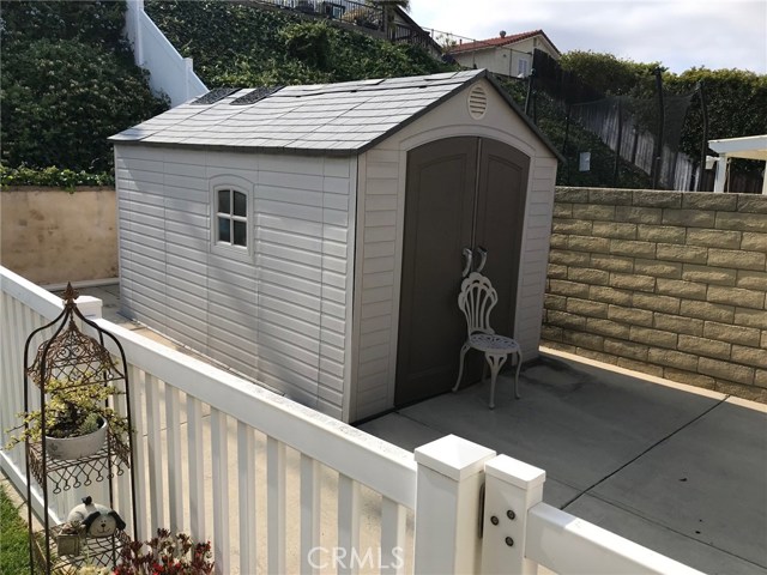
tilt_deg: -9.0
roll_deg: -0.4
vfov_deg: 49.7
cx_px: 384
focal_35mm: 28
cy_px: 288
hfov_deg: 63.4
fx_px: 620
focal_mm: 3.99
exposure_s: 1/2179
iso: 20
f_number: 1.8
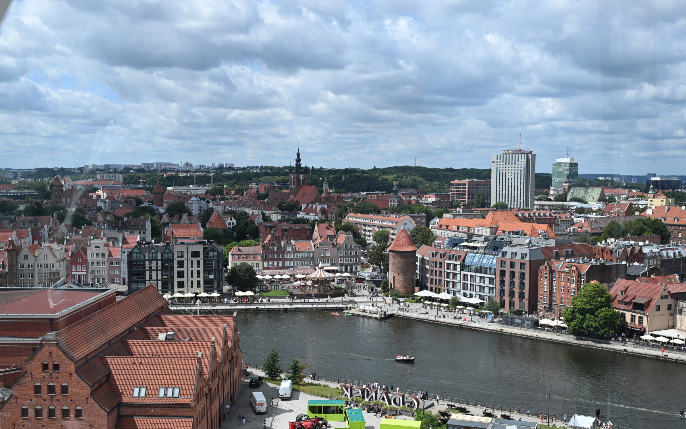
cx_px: 356
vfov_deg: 31.9
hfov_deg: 49.3
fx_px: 748
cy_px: 241
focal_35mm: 40
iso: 100
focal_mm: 37
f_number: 8
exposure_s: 1/250
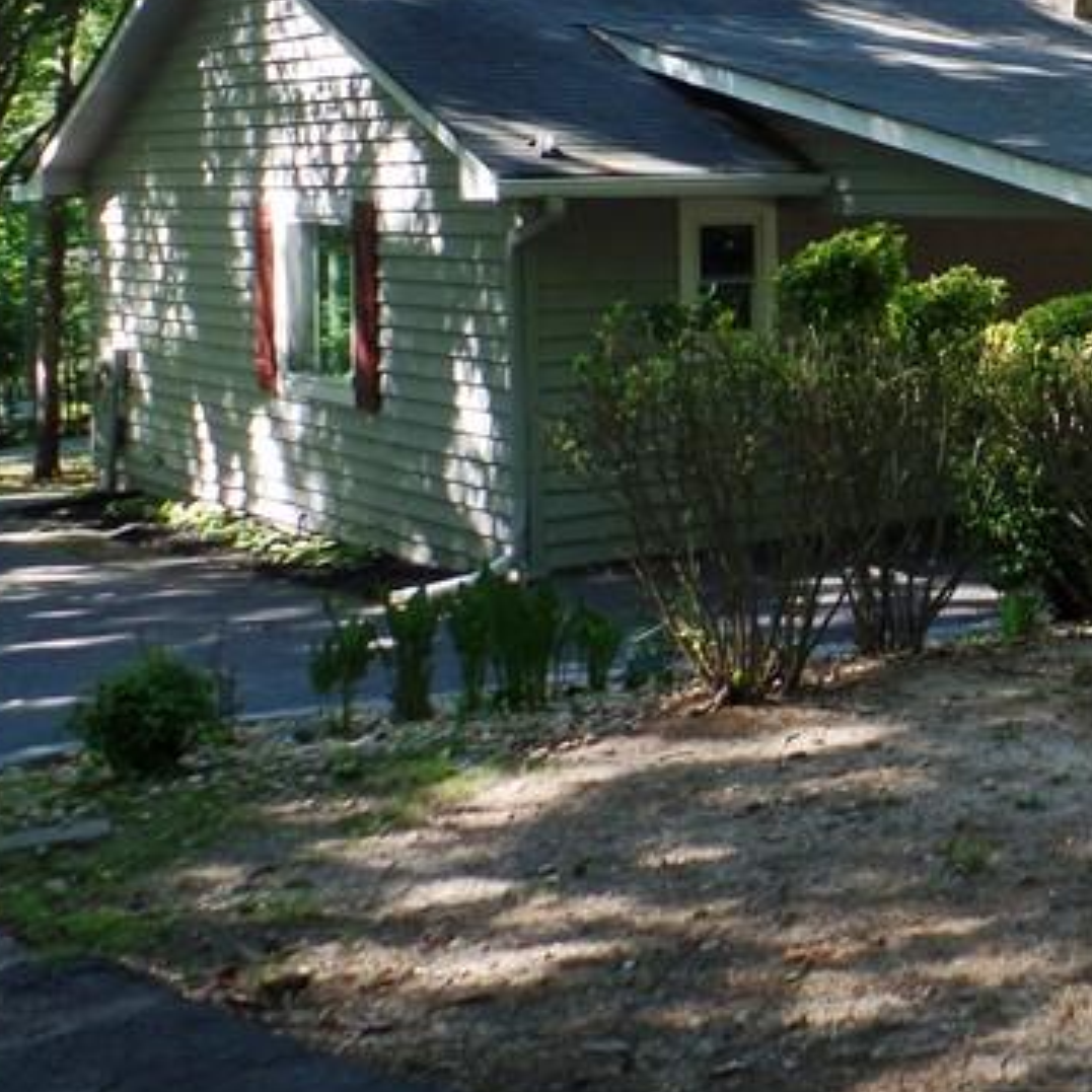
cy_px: 207
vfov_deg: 28.9
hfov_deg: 26.3
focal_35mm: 58
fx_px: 2070
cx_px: 1317
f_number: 3.5
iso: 100
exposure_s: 1/125
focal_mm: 4.1
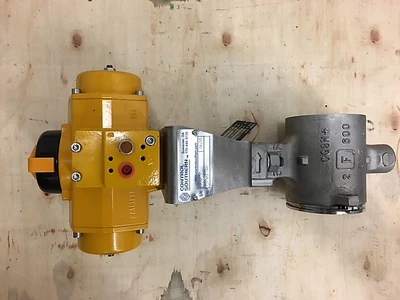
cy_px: 150
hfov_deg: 61.7
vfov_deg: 48.2
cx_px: 200
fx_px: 335
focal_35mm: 29
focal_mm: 4.15
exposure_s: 1/30
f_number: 2.2
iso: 100
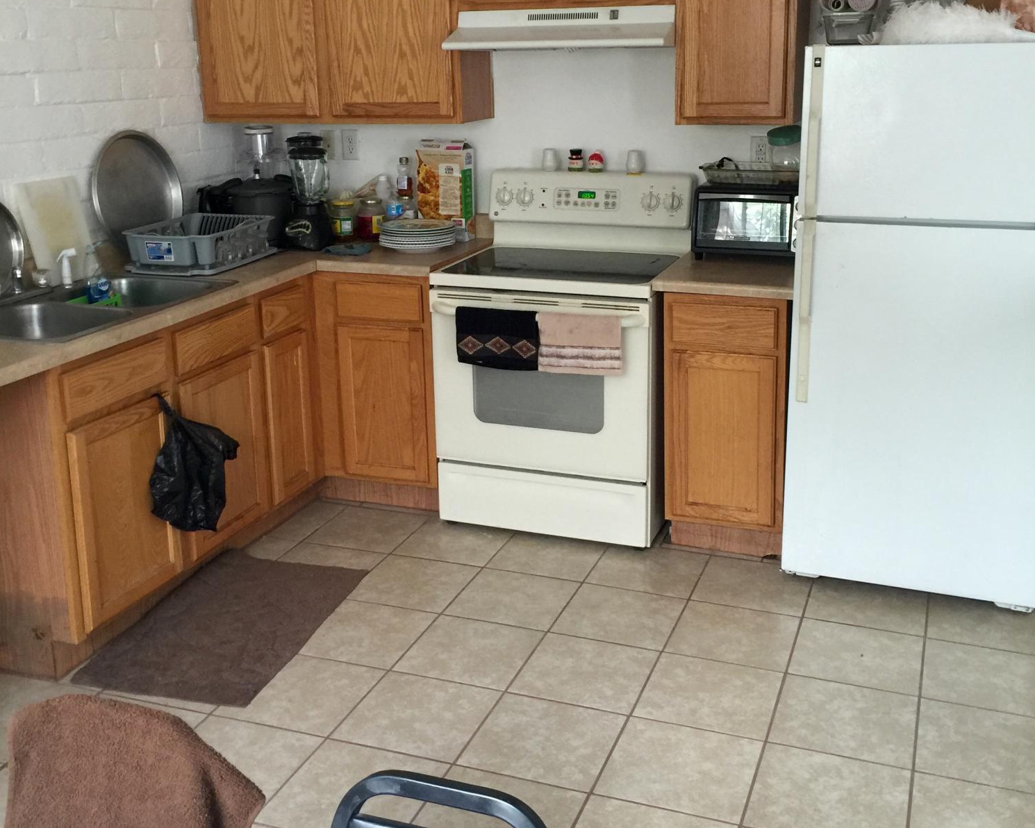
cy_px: 332
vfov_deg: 39.0
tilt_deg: -12.2
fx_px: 1164
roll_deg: +0.7
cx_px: 518
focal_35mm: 38
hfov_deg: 47.9
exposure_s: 1/15
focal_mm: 4.15
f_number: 2.2
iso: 80
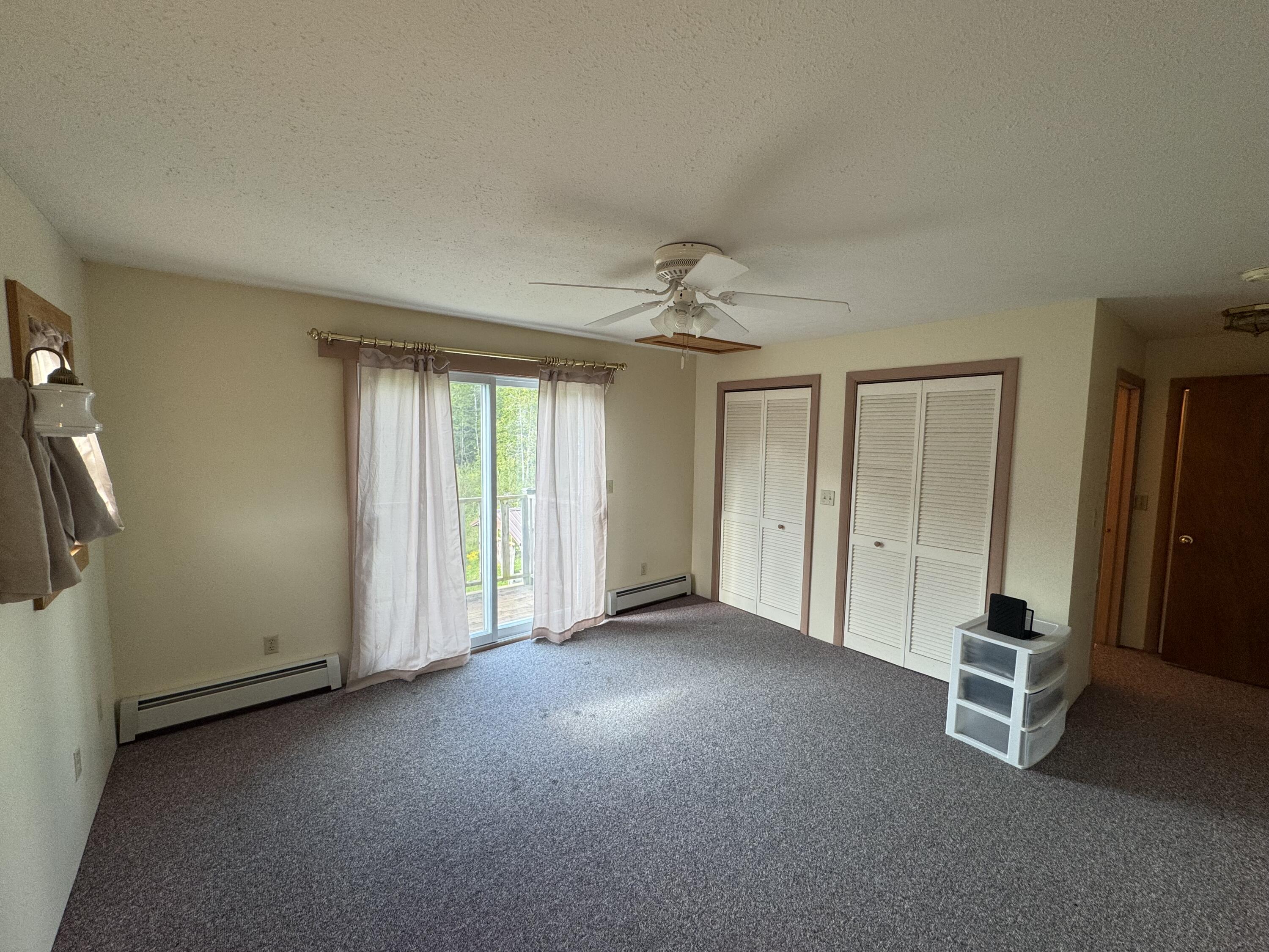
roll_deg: -0.9
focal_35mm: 14
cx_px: 634
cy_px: 476
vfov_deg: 85.7
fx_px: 513
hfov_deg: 102.1
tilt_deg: -5.5
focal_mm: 2.22
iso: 100
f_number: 2.2
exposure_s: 1/120
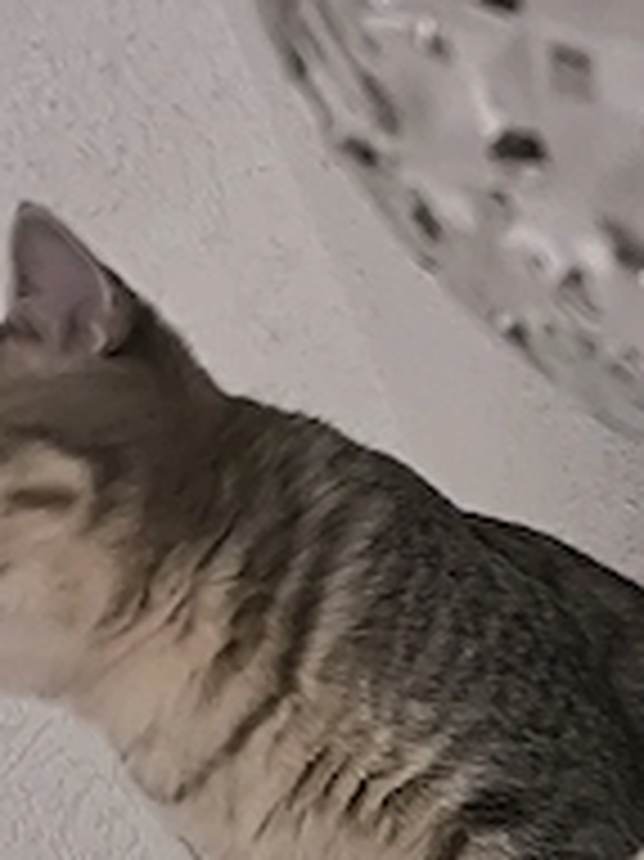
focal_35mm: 155
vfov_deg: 12.7
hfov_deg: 9.5
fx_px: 3849
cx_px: 27
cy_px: 554
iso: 2500
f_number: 1.65
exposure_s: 1/25.1
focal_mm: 6.14
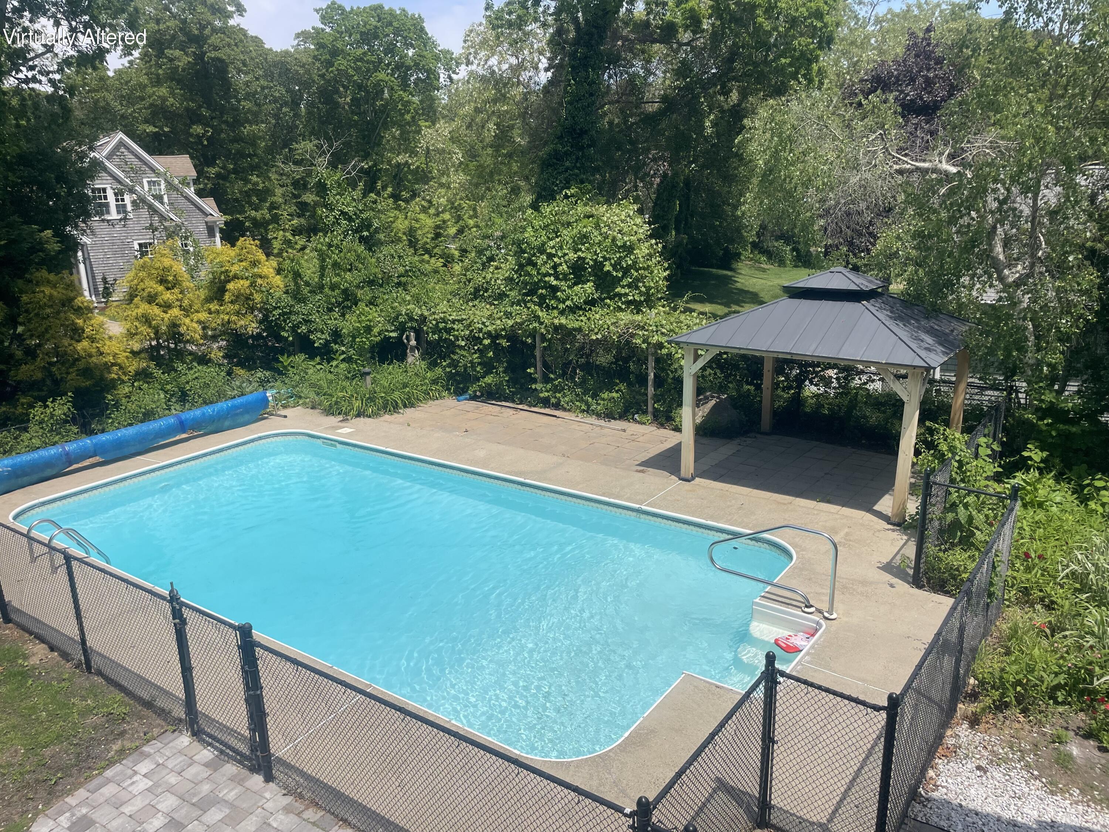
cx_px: 554
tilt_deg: -15.8
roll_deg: +2.8
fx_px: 833
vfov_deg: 53.1
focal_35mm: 26
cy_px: 416
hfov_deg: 67.3
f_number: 1.6
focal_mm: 4.2
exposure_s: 1/5051
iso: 32
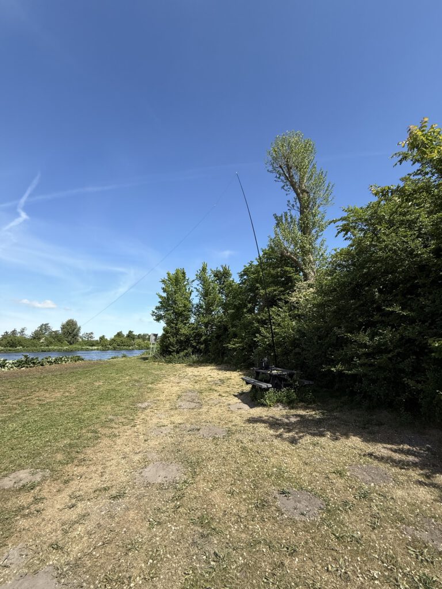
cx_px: 221
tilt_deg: +13.0
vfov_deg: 102.1
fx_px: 238
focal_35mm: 14
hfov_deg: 85.7
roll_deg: +0.2
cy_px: 294
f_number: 2.2
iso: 50
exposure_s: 1/1312
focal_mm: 2.22
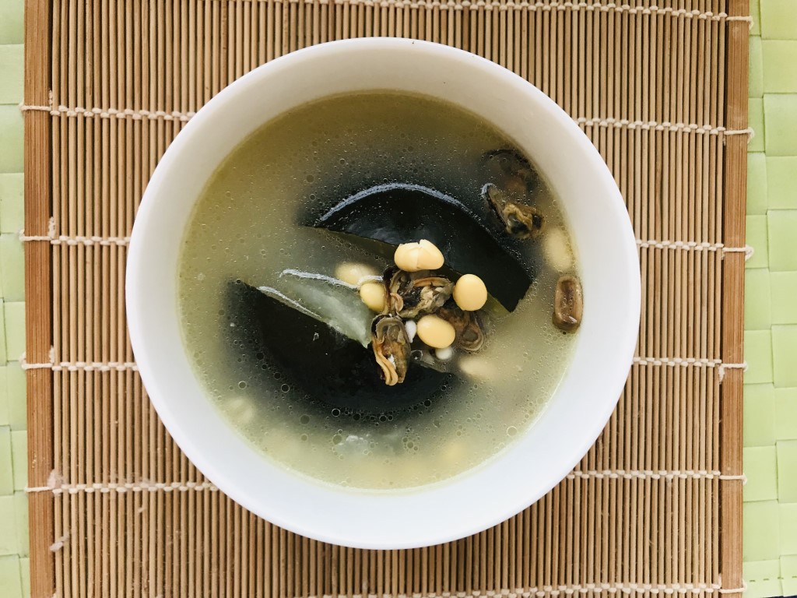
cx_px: 398
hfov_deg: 63.4
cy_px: 299
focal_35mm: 28
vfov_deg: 49.7
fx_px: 645
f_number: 1.8
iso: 40
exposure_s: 1/17
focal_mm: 3.99
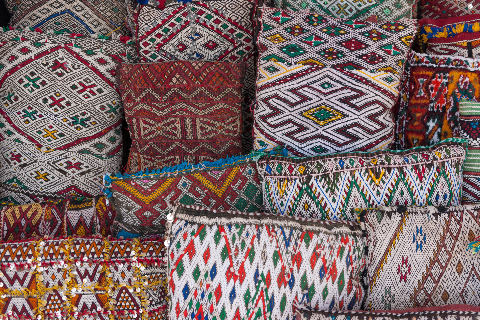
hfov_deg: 41.1
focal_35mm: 48
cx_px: 240
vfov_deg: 28.1
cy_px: 160
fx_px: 640
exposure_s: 1/80
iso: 100
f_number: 4.5
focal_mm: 48
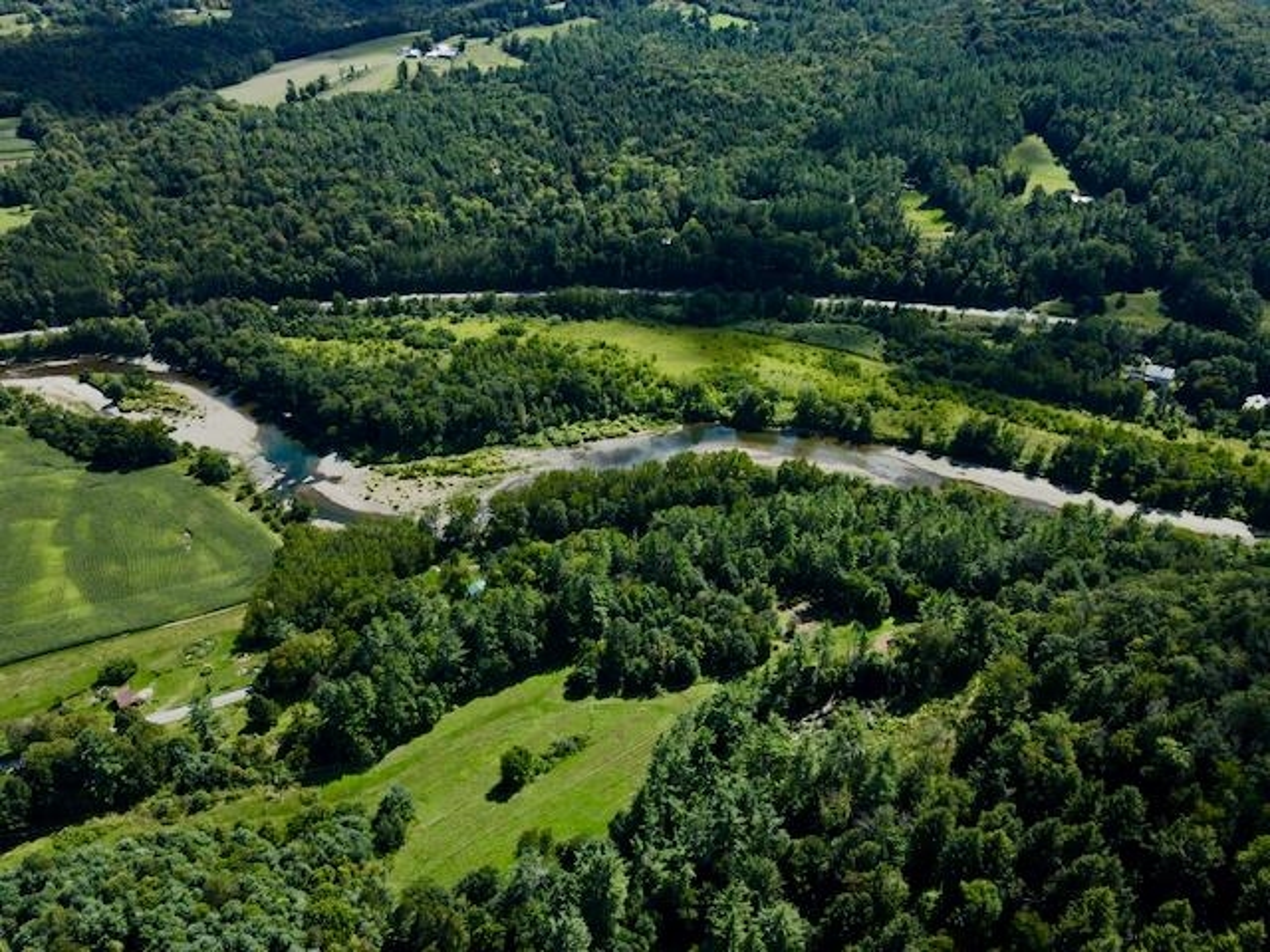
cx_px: 635
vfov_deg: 56.8
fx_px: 881
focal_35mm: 24
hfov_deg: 71.6
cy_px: 476
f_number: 2.8
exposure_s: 1/2500
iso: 100
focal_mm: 4.5
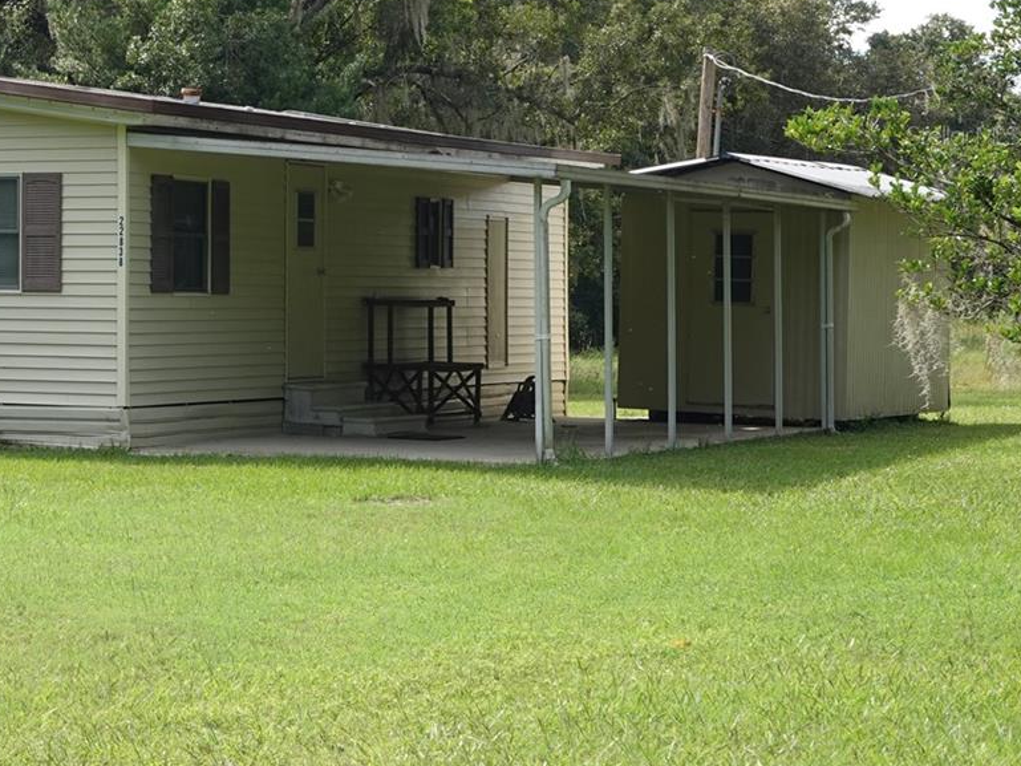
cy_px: 135
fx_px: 3068
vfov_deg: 14.1
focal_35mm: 104
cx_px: -37
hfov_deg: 18.3
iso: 100
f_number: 4
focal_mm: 18.92
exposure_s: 1/400
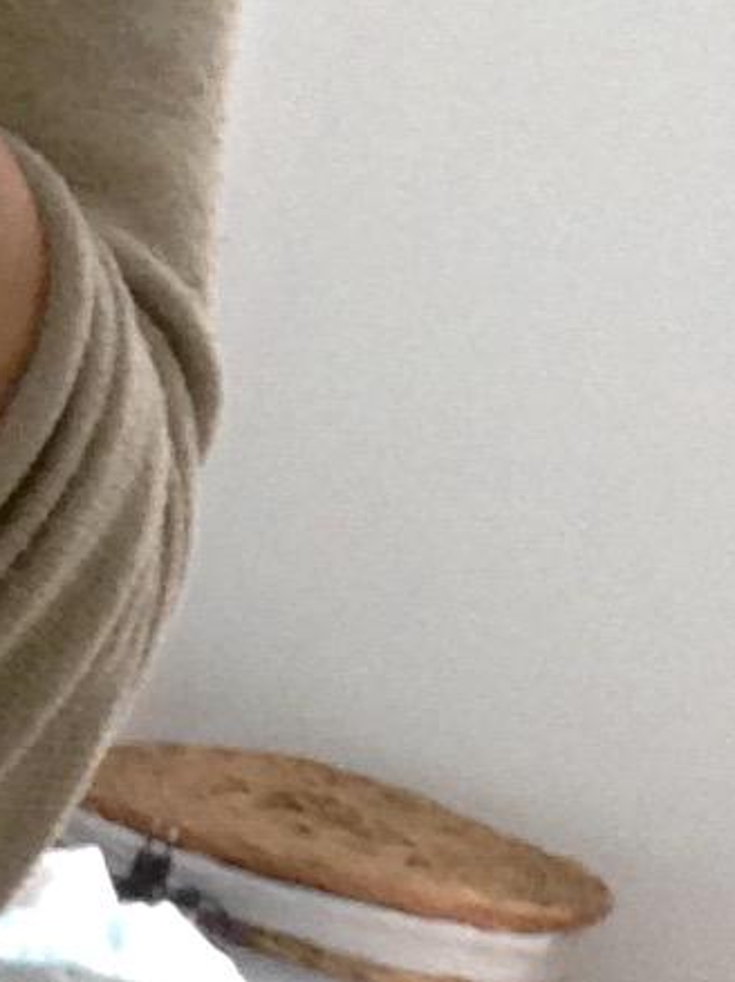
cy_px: 2325
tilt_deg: -40.2
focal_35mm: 246
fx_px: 6971
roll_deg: -8.6
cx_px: -1712
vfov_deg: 7.5
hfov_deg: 5.5
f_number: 2.4
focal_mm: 4.12
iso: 125
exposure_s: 1/20
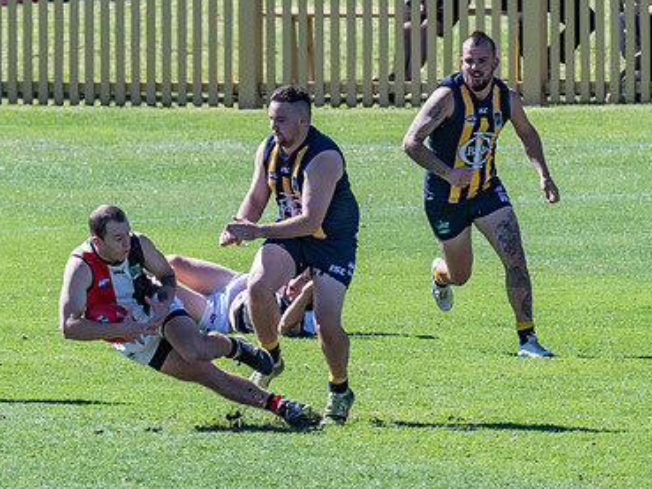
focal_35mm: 1225
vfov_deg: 1.2
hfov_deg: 1.6
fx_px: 23081
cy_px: 322
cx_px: 124
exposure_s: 1/1000
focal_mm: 500
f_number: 14
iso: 800
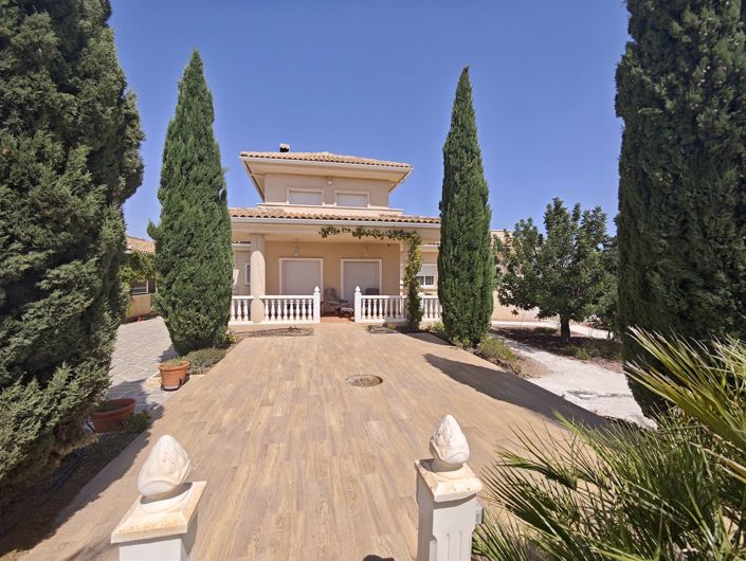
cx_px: 373
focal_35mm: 14
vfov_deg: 85.8
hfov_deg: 102.0
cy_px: 280
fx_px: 302
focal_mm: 2.16
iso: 50
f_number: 2.2
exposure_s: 1/731
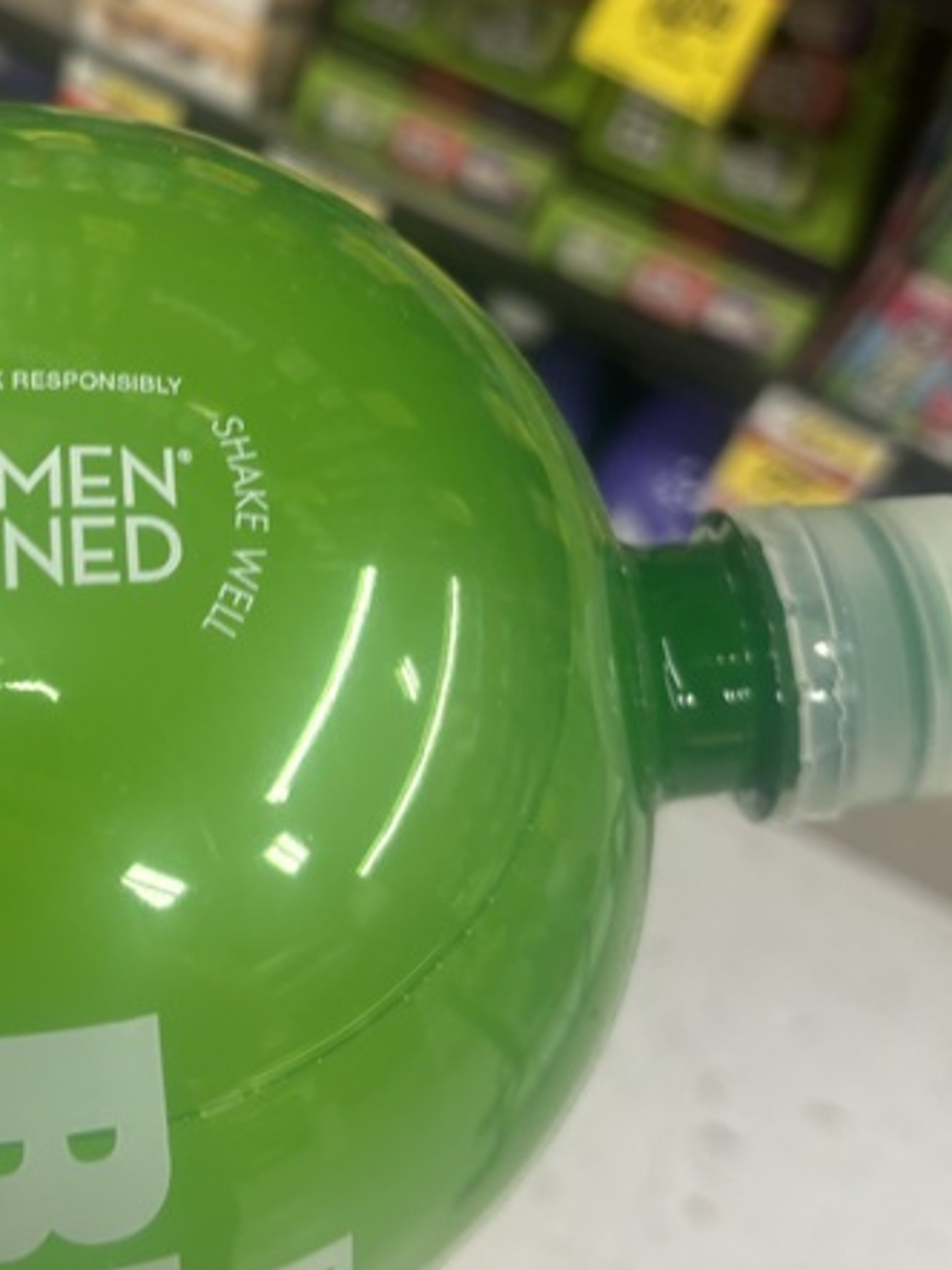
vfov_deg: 35.2
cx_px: 138
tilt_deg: -61.4
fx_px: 1981
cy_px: 410
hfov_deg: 26.3
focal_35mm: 54
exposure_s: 1/60
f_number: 1.6
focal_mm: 5.96
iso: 80
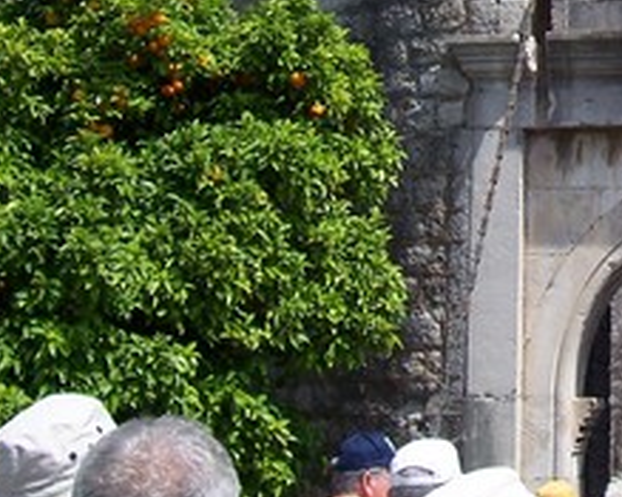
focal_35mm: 97
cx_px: 781
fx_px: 1785
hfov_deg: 18.5
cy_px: -80
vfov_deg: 15.4
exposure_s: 1/350
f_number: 5.6
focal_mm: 5.6
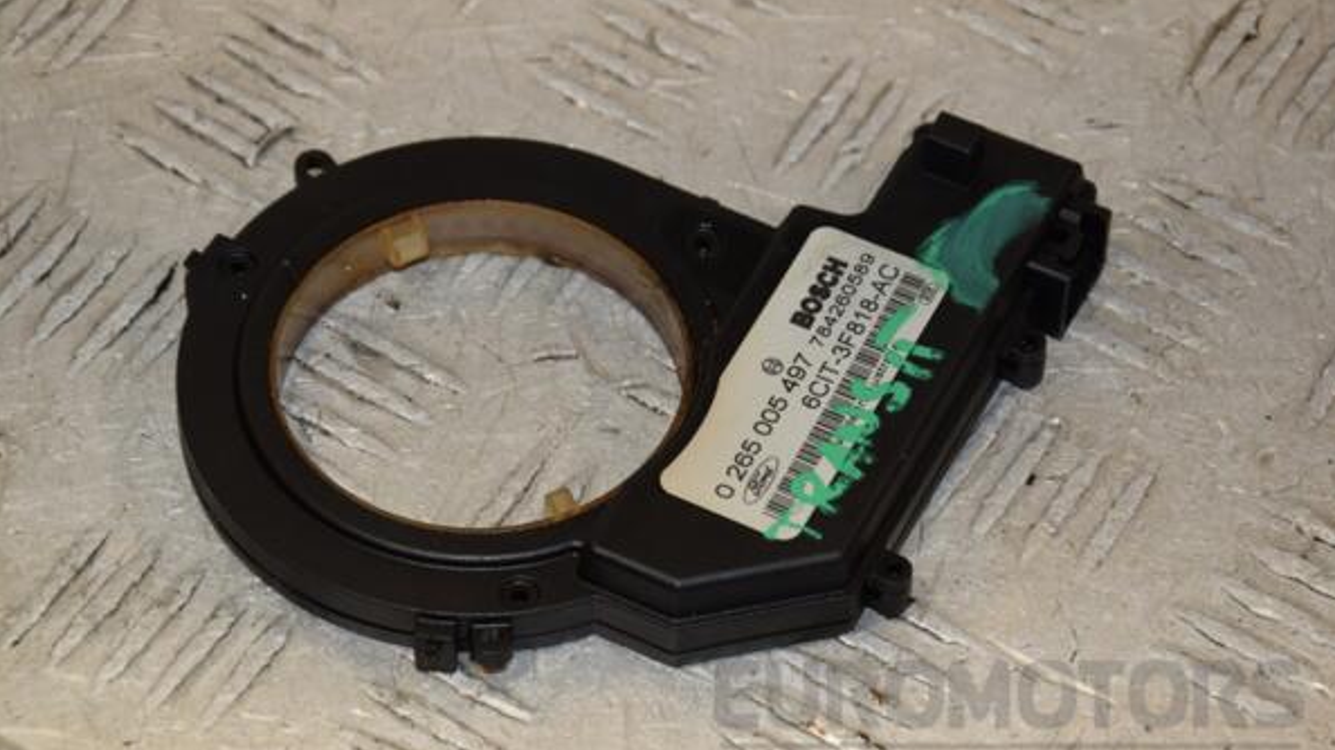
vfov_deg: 7.3
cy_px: 395
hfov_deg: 12.9
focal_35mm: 167
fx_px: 5894
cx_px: 672
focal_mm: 105
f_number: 8
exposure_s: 1/200
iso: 800
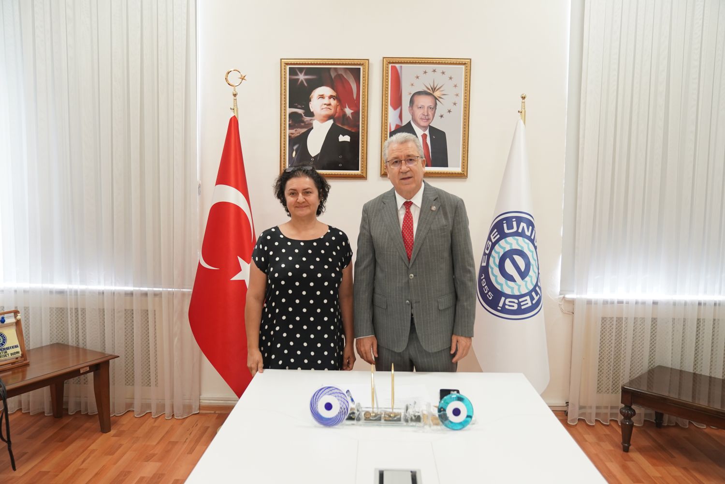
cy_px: 242
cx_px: 362
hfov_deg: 63.7
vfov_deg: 45.0
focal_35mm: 29
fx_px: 584
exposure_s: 1/125
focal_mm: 29
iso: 1600
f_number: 3.2
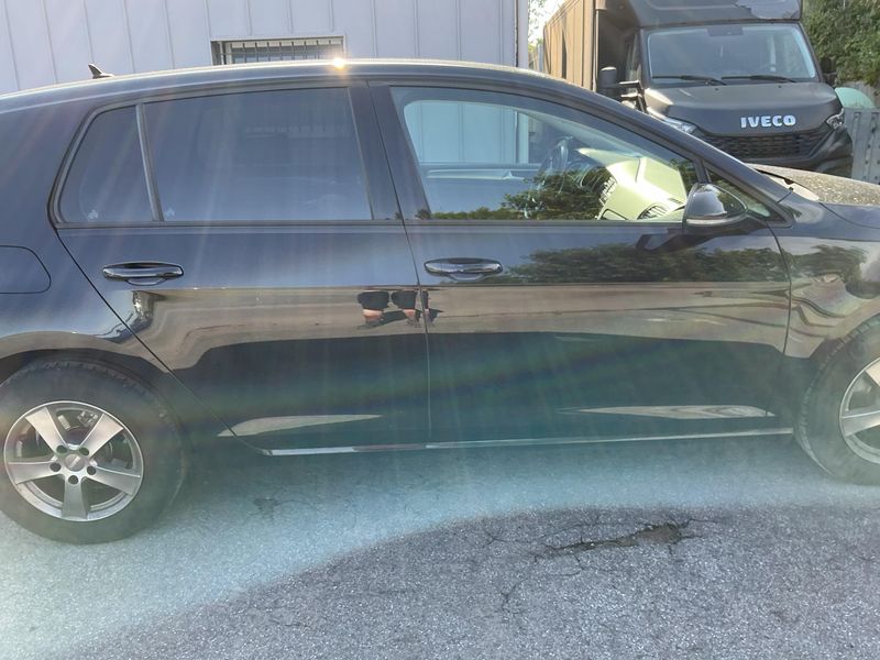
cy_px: 330
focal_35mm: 28
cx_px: 440
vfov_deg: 49.7
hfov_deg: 63.4
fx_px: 712
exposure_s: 1/218
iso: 25
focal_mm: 3
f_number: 1.8
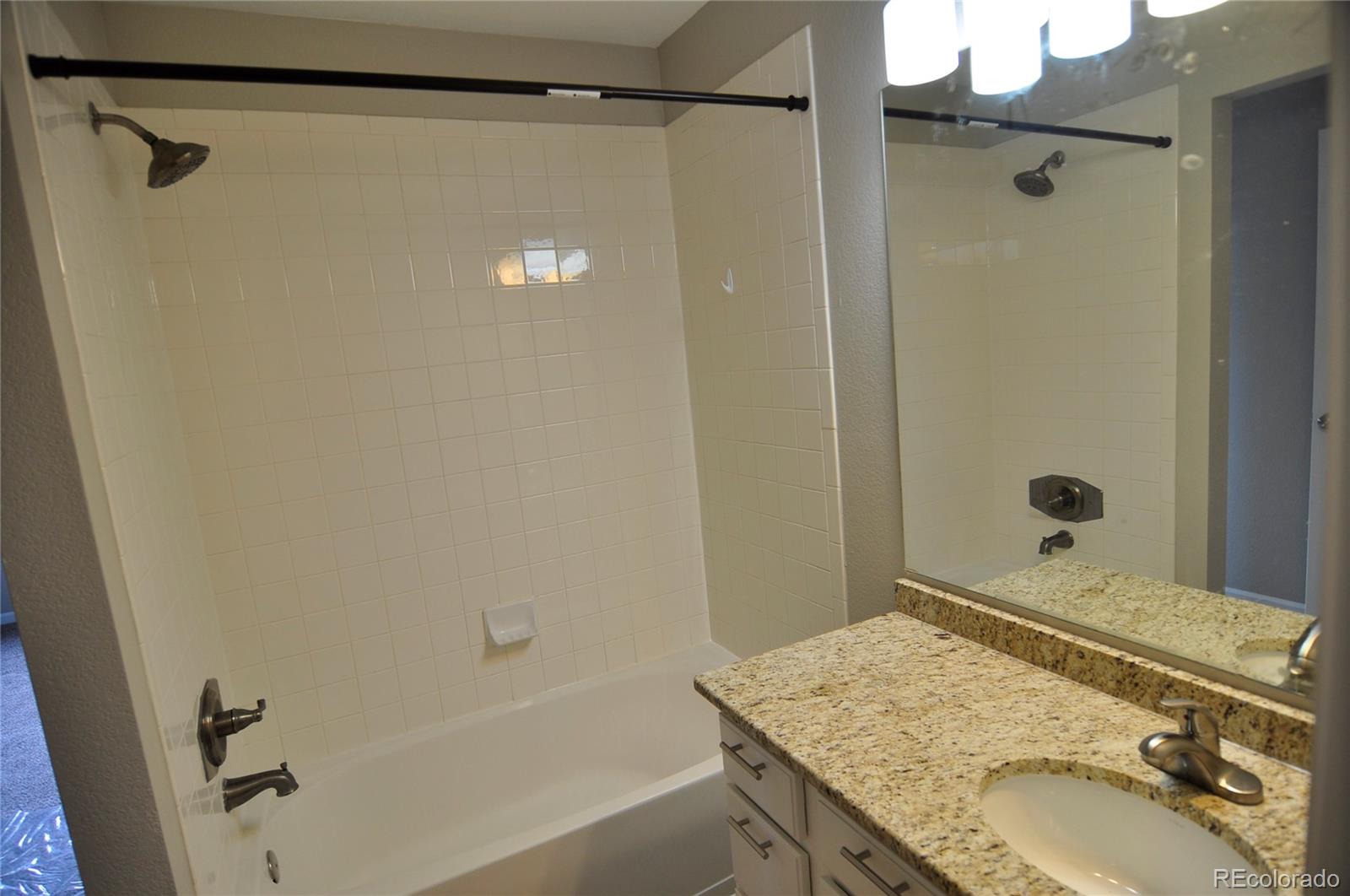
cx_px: 675
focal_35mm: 18
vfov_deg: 67.2
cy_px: 448
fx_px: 674
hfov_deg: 90.1
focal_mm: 12
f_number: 4
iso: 200
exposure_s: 1/40
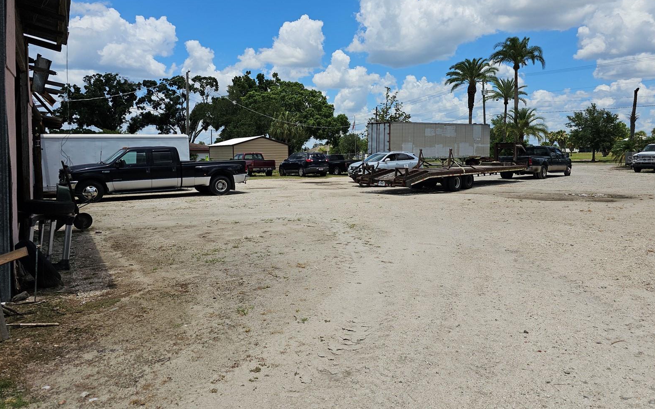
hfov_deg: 72.5
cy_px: 159
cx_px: 331
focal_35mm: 25
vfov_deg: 48.9
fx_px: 446
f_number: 1.7
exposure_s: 1/1429
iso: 10
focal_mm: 6.3
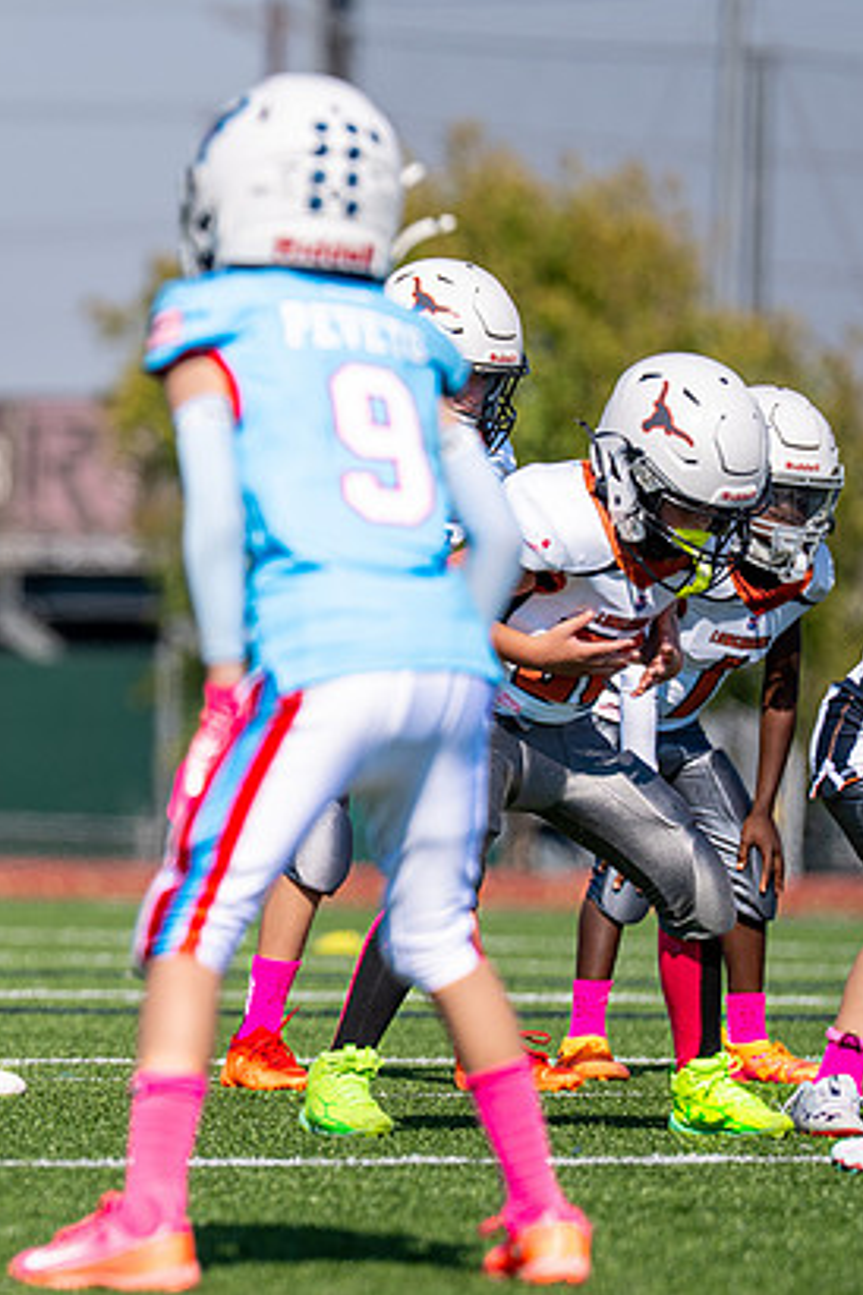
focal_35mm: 443
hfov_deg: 3.1
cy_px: 646
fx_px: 15928
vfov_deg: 4.7
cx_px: -216
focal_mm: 200
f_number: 2.8
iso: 100
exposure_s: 1/2500
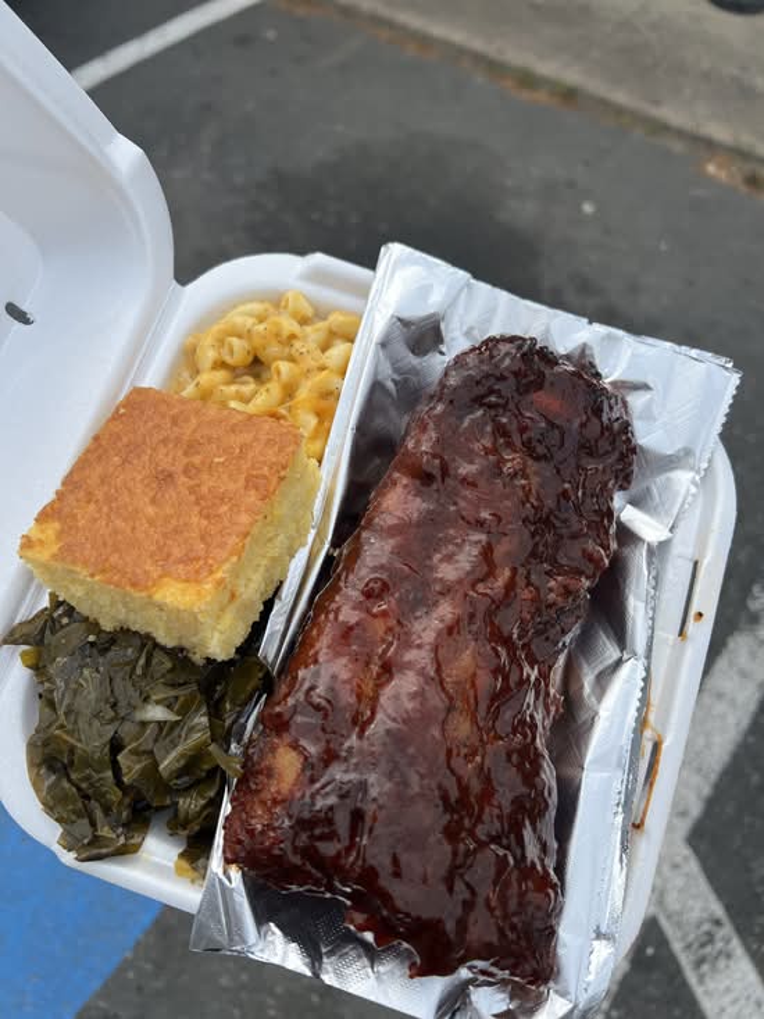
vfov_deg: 67.3
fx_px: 765
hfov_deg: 53.1
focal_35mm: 26
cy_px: 510
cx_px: 382
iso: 50
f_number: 1.5
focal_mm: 5.7
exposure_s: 1/2762
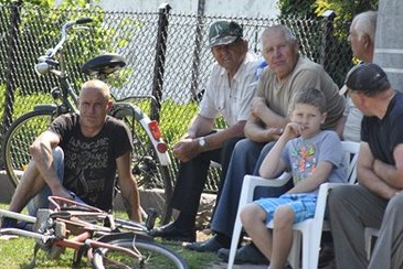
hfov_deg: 3.9
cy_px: 100
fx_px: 5982
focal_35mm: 534
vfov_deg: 2.6
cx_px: 215
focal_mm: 200
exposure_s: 1/500
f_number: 5.6
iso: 400
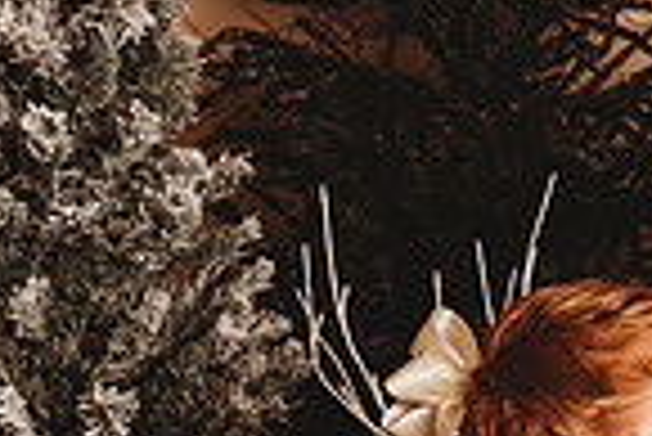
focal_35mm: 160
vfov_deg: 8.5
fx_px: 2901
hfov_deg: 12.1
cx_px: 1066
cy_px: 461
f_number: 4
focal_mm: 40
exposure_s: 1/160
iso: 100
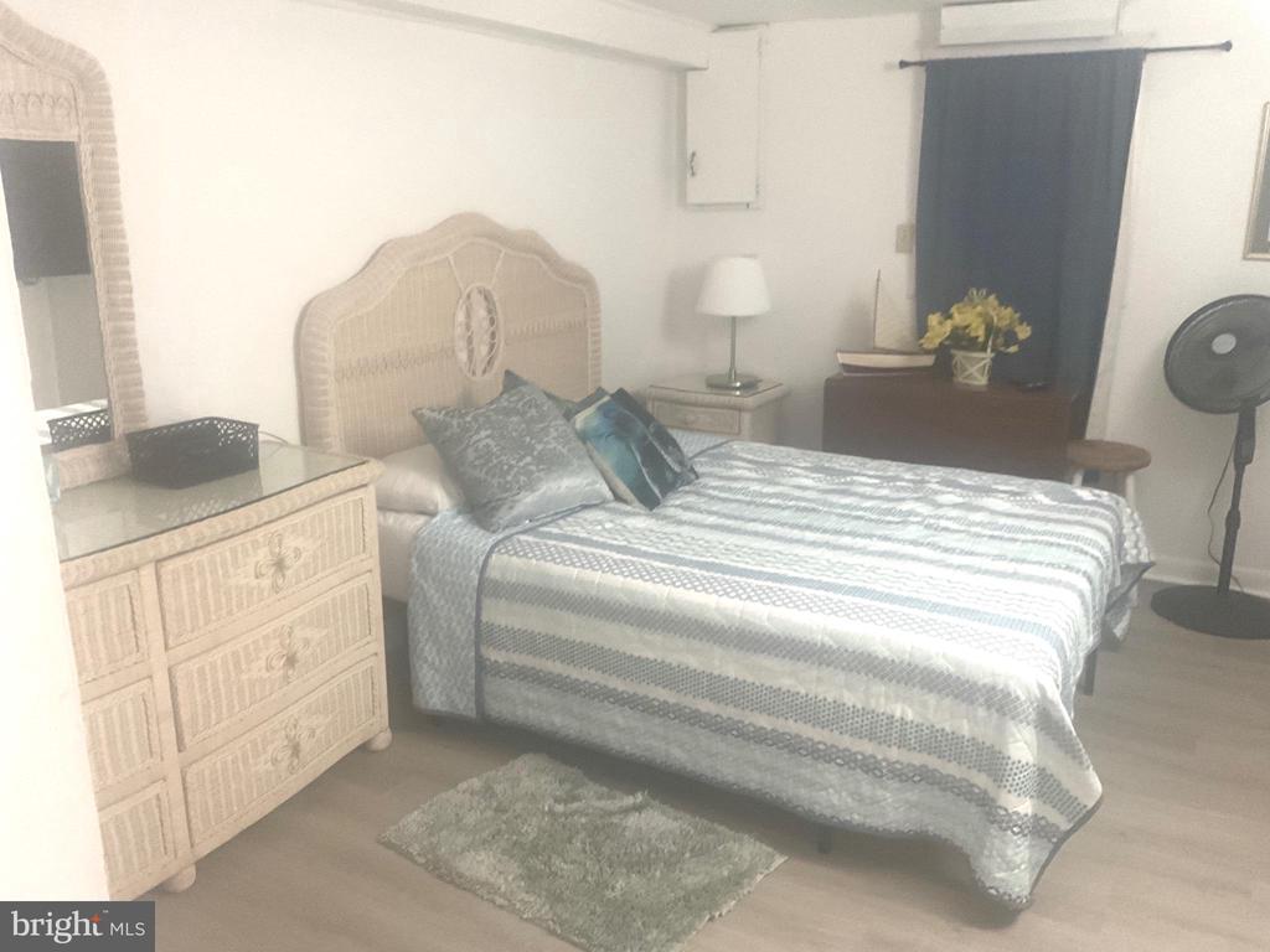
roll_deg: -0.6
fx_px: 1064
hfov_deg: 61.7
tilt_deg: -13.4
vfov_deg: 48.2
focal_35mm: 29
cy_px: 476
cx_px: 635
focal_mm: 3
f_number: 1.8
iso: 320
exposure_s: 1/40
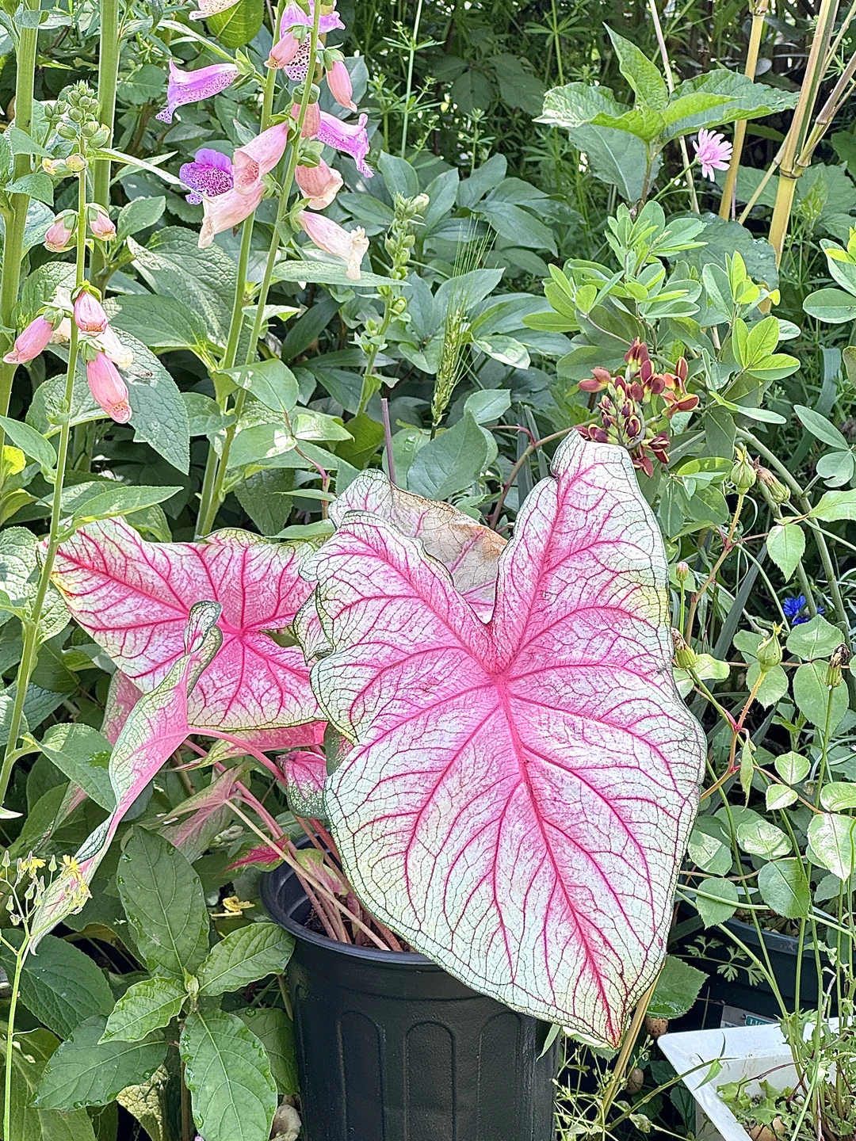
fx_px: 2539
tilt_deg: -24.5
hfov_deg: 19.1
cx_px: 428
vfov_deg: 25.3
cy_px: 570
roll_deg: -0.4
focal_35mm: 77
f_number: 2.8
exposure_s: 1/99
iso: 50
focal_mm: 9
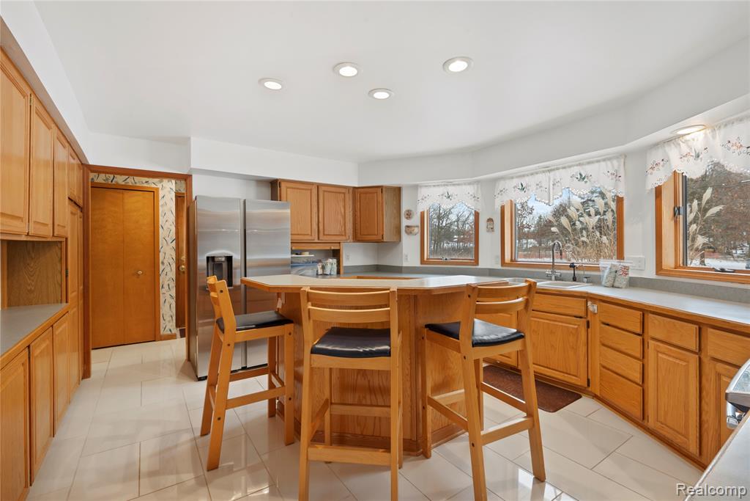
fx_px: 333
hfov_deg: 96.7
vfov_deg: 73.8
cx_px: 375
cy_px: 250
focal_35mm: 16
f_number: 9
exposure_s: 1/4
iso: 250
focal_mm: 16
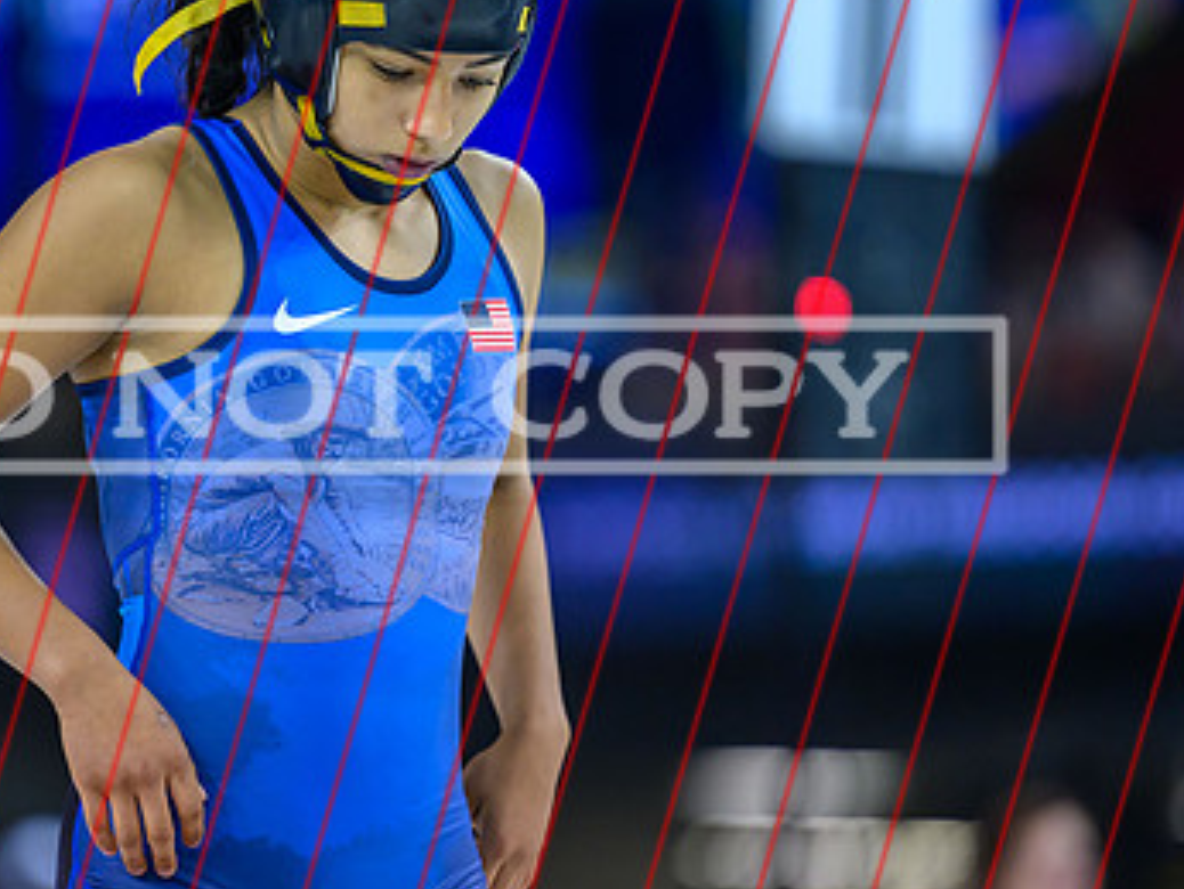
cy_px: 419
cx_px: 370
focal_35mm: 322
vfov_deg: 4.6
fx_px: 11021
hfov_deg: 6.1
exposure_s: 1/800
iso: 2500
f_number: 2.8
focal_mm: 200
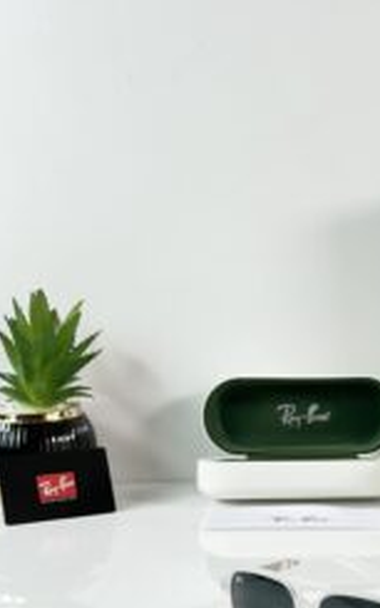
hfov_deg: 15.5
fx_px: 1376
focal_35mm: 83
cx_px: 345
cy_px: 333
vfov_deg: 24.9
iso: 64
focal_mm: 6.86
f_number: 1.78
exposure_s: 1/100
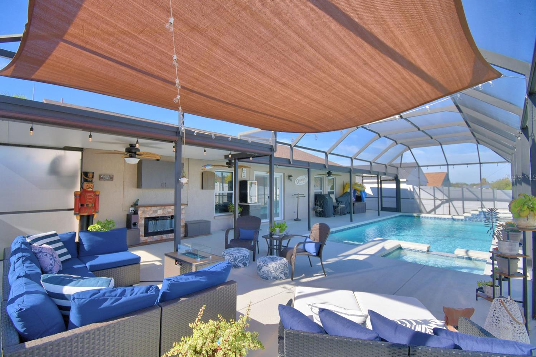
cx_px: 252
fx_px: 238
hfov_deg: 96.6
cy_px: 177
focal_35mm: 16
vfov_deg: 73.7
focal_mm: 10
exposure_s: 1/500
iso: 125
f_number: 4.5
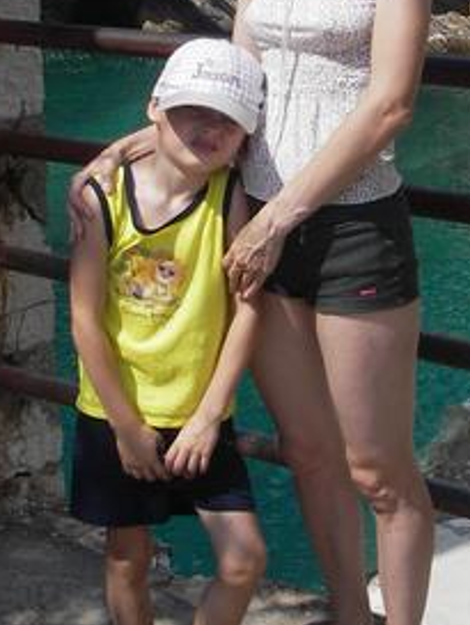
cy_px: 76
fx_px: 1610
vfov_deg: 21.6
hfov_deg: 16.6
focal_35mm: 89
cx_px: 229
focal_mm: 6.3
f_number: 6.6
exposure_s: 1/250
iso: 50
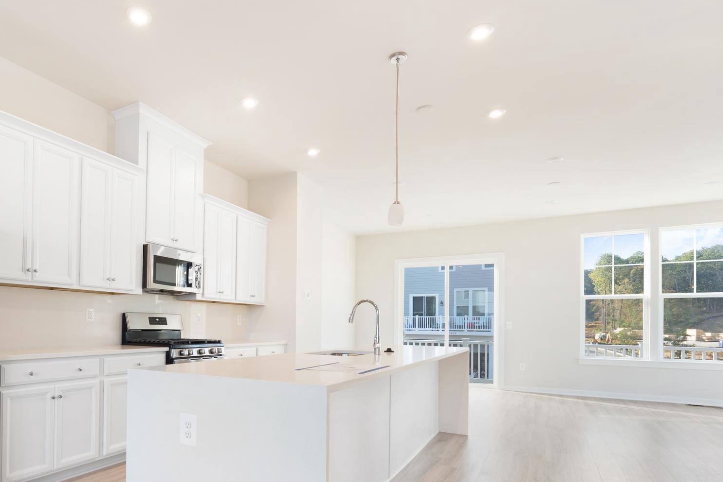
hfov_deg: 76.7
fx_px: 442
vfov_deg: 56.0
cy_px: 322
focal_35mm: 22
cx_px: 257
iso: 200
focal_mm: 16
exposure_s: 1/100
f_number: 8
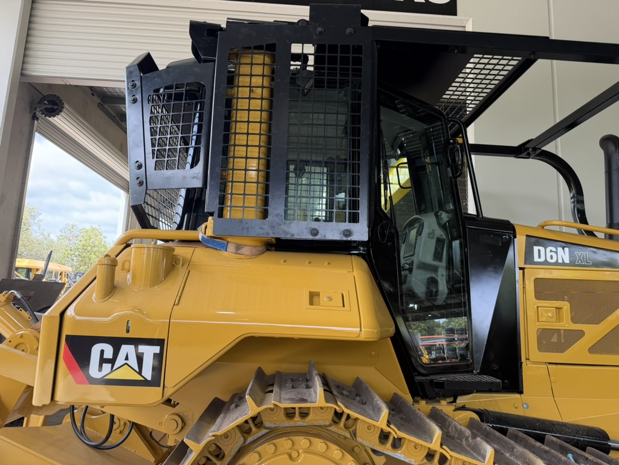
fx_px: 429
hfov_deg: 71.6
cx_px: 310
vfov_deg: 56.8
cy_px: 232
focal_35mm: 24
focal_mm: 6.76
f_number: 1.78
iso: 80
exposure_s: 1/448
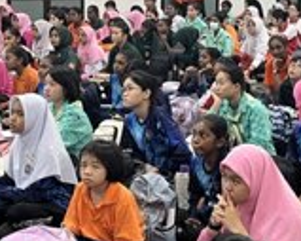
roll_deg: -0.4
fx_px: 766
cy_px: 73
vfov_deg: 17.8
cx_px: 186
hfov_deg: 22.2
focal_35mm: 86
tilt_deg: -8.7
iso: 160
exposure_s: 1/50
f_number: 1.6
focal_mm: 5.1
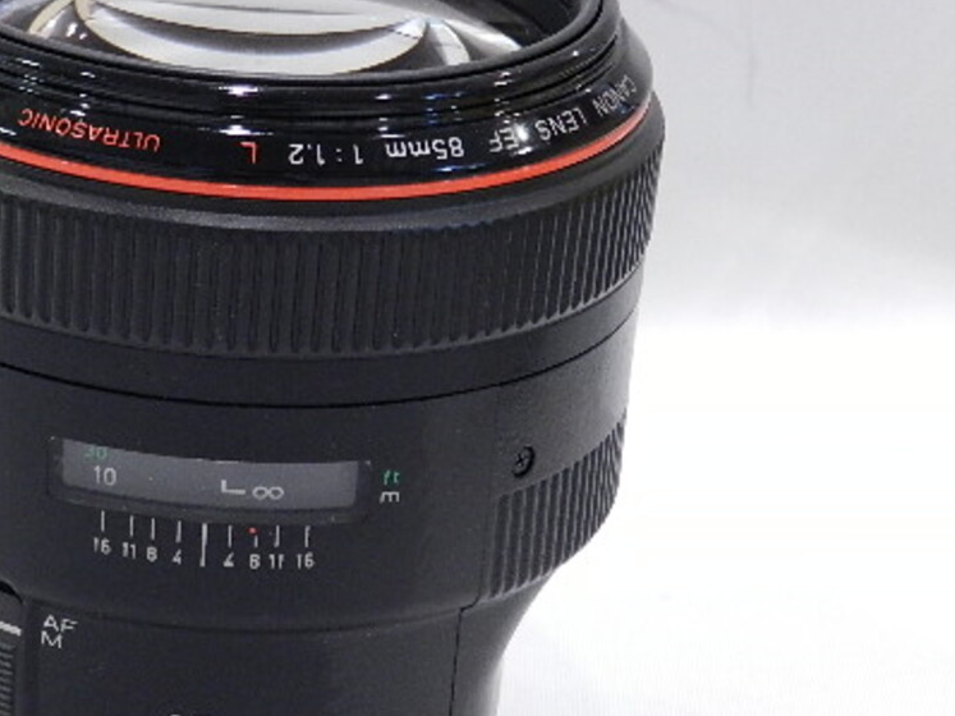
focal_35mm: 135
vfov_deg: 11.0
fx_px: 3724
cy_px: 355
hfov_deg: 14.5
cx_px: 226
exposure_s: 1/40
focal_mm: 14.9
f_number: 4.4
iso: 800
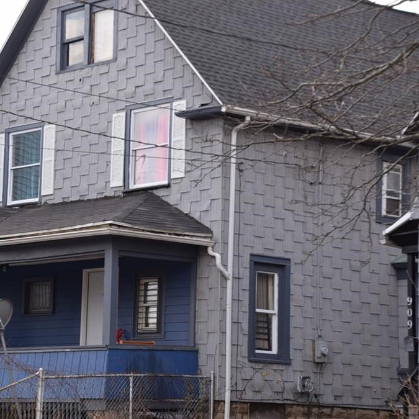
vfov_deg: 15.0
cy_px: 208
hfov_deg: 15.0
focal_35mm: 116
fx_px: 1589
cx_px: 135
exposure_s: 1/250
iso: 280
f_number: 8
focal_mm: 60
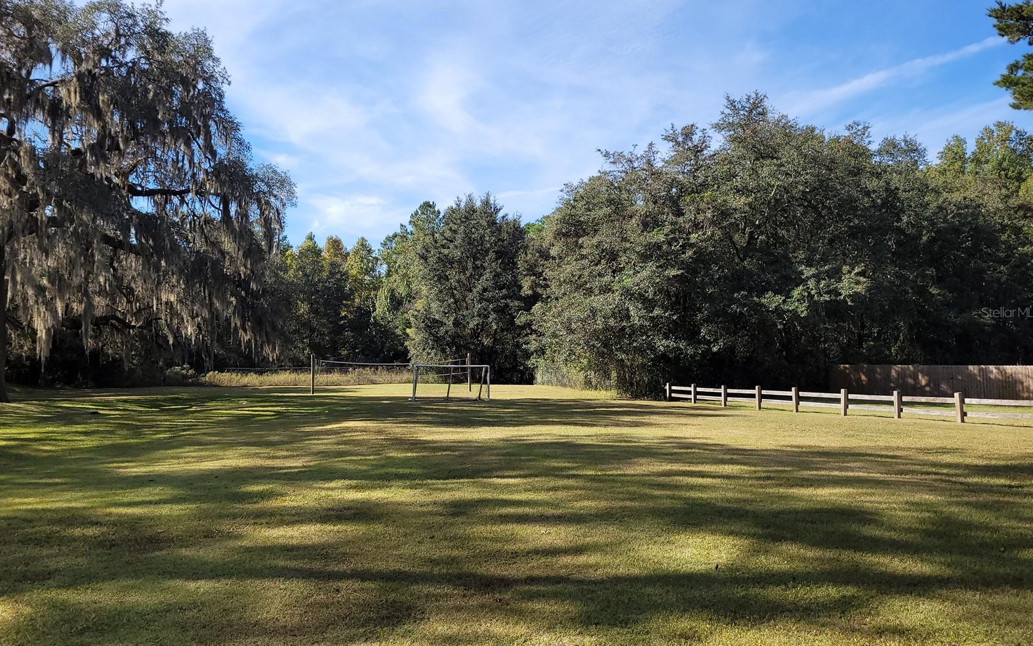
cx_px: 519
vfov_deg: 44.5
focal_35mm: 28
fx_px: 788
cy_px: 312
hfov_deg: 66.5
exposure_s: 1/1542
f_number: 1.8
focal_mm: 5.4
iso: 40
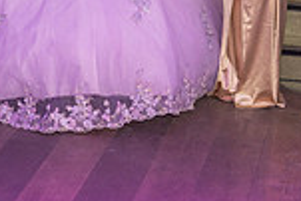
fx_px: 1573
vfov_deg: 7.2
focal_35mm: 188
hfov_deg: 10.8
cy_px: -128
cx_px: -20
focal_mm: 49
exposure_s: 1/125
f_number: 4.5
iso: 1000
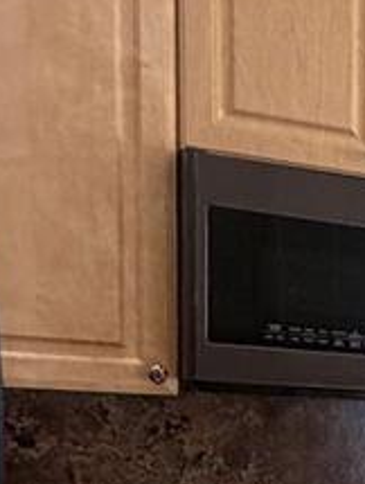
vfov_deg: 23.4
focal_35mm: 78
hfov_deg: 14.3
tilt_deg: -7.4
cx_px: 816
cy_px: 536
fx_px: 1093
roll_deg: -4.0
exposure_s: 1/60
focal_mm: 2.22
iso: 400
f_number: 2.2
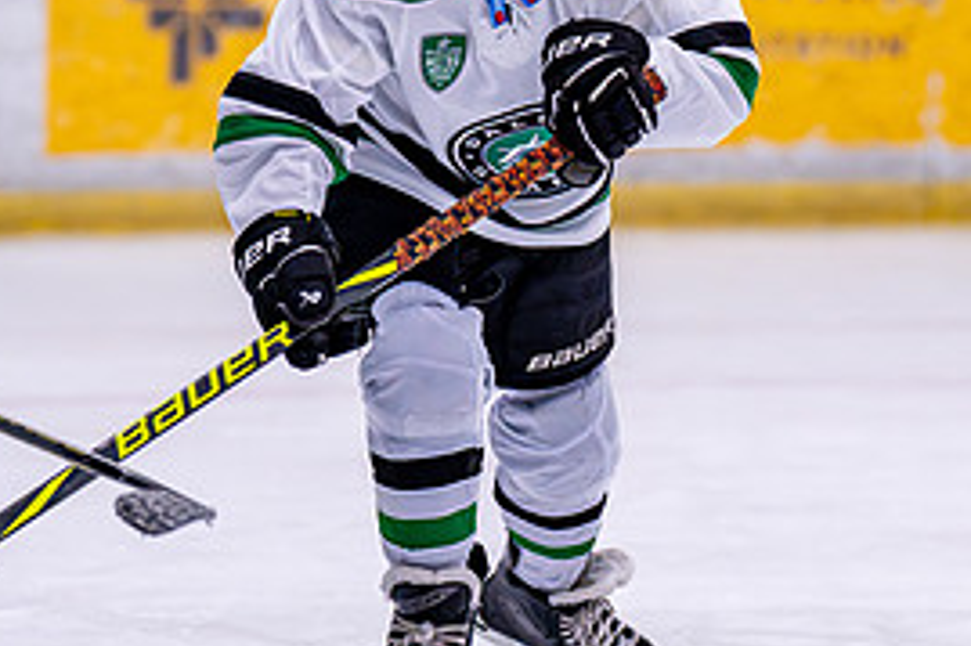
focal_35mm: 349
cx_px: 703
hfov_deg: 5.9
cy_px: 103
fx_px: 9407
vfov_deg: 3.9
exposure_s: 1/1250
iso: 2500
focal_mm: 116
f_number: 2.8
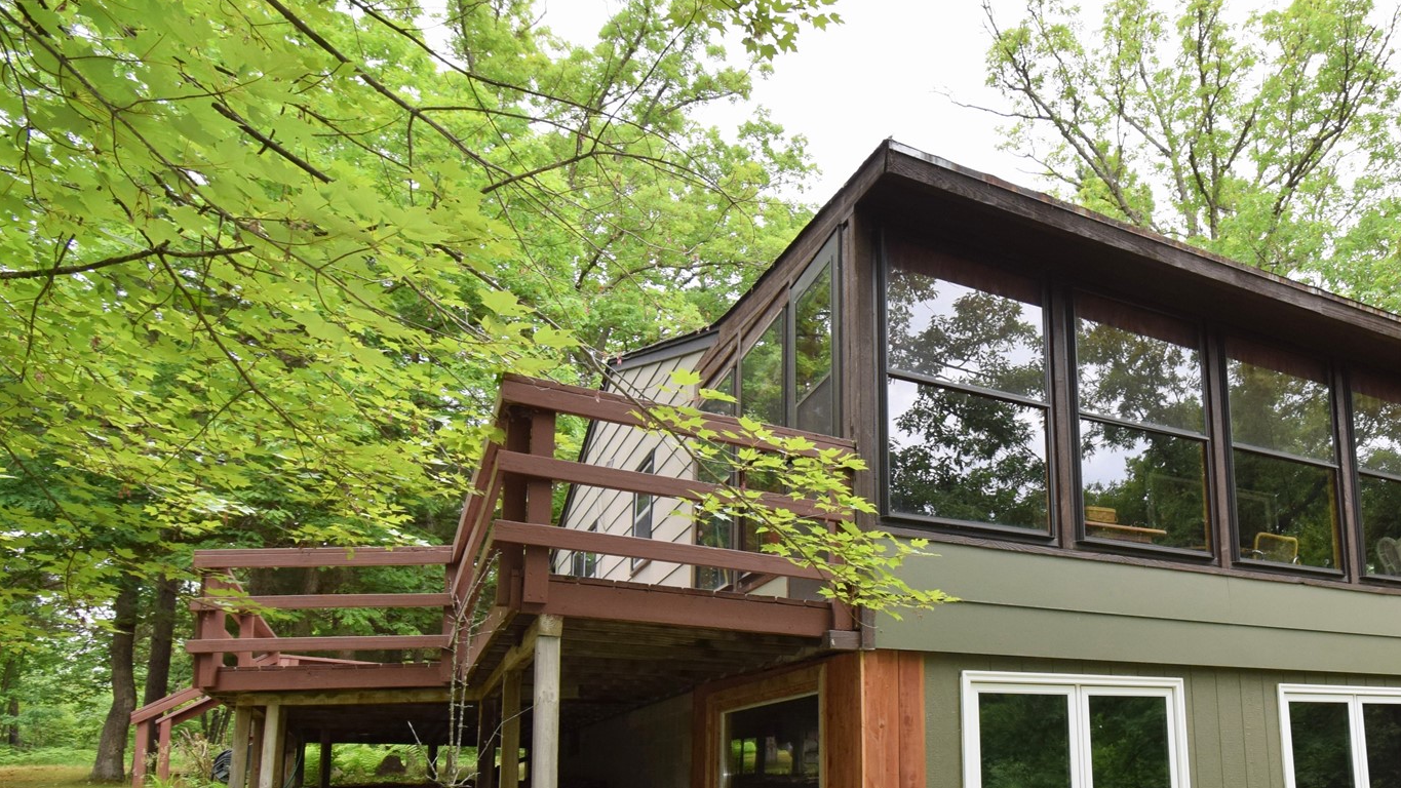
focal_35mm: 25
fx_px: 929
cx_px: 981
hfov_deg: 70.9
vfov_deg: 44.0
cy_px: 619
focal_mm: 10
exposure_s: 1/200
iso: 320
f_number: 7.1
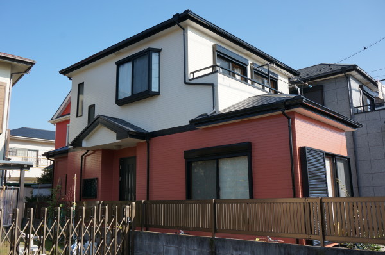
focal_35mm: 33
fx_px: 352
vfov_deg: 39.8
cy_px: 128
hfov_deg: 57.3
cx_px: 192
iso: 100
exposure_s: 1/160
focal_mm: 22
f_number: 9
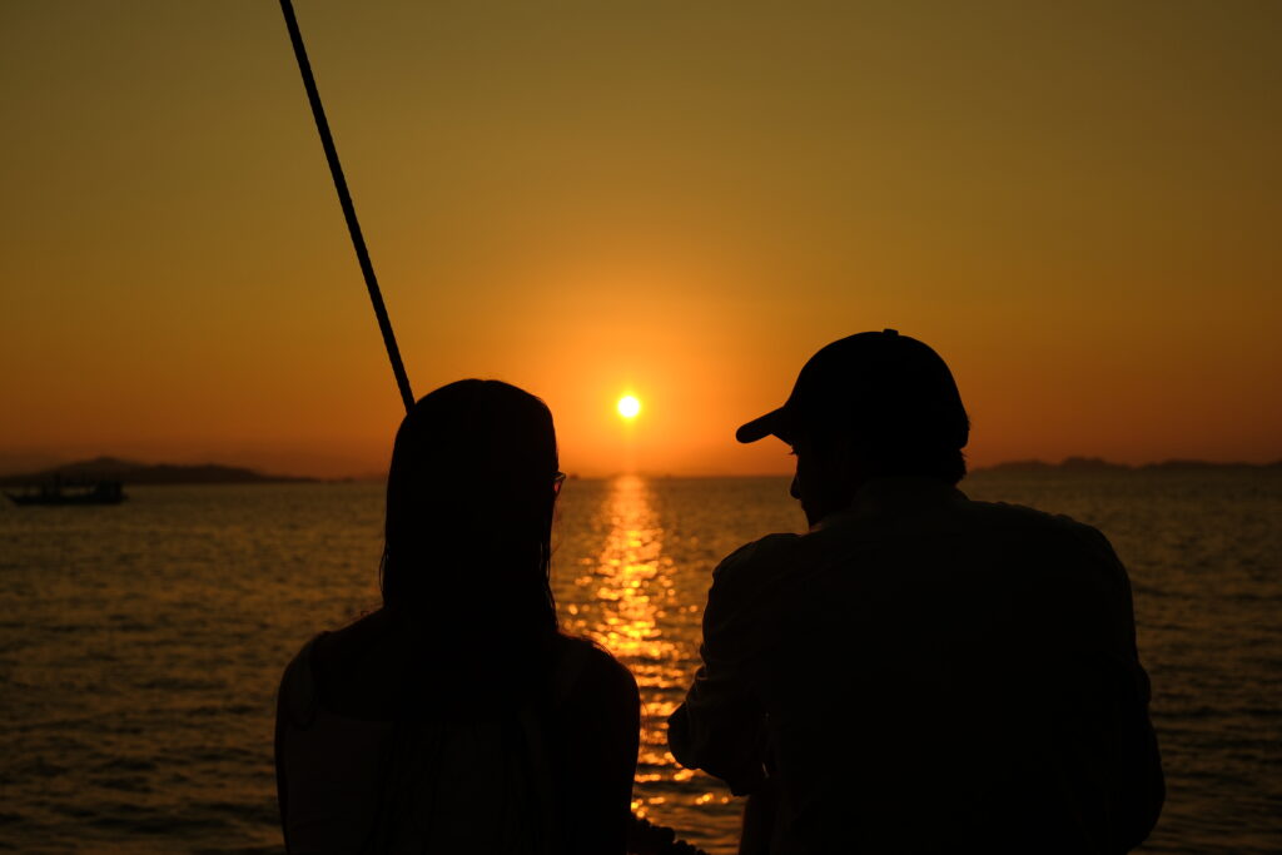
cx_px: 641
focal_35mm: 44
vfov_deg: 30.5
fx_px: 1567
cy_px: 428
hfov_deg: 44.5
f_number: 3.6
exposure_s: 1/4000
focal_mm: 29.6
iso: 160
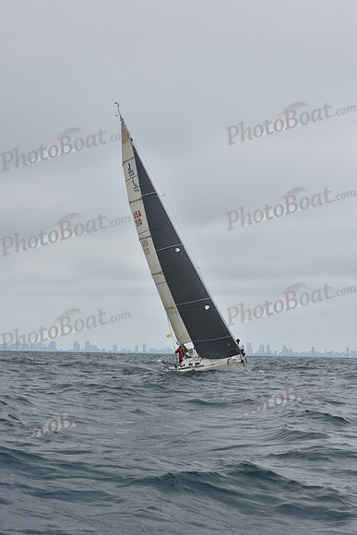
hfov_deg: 17.5
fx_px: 1159
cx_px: 178
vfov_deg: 26.0
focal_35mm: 78
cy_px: 268
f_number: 10
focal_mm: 78
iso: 250
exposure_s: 1/800
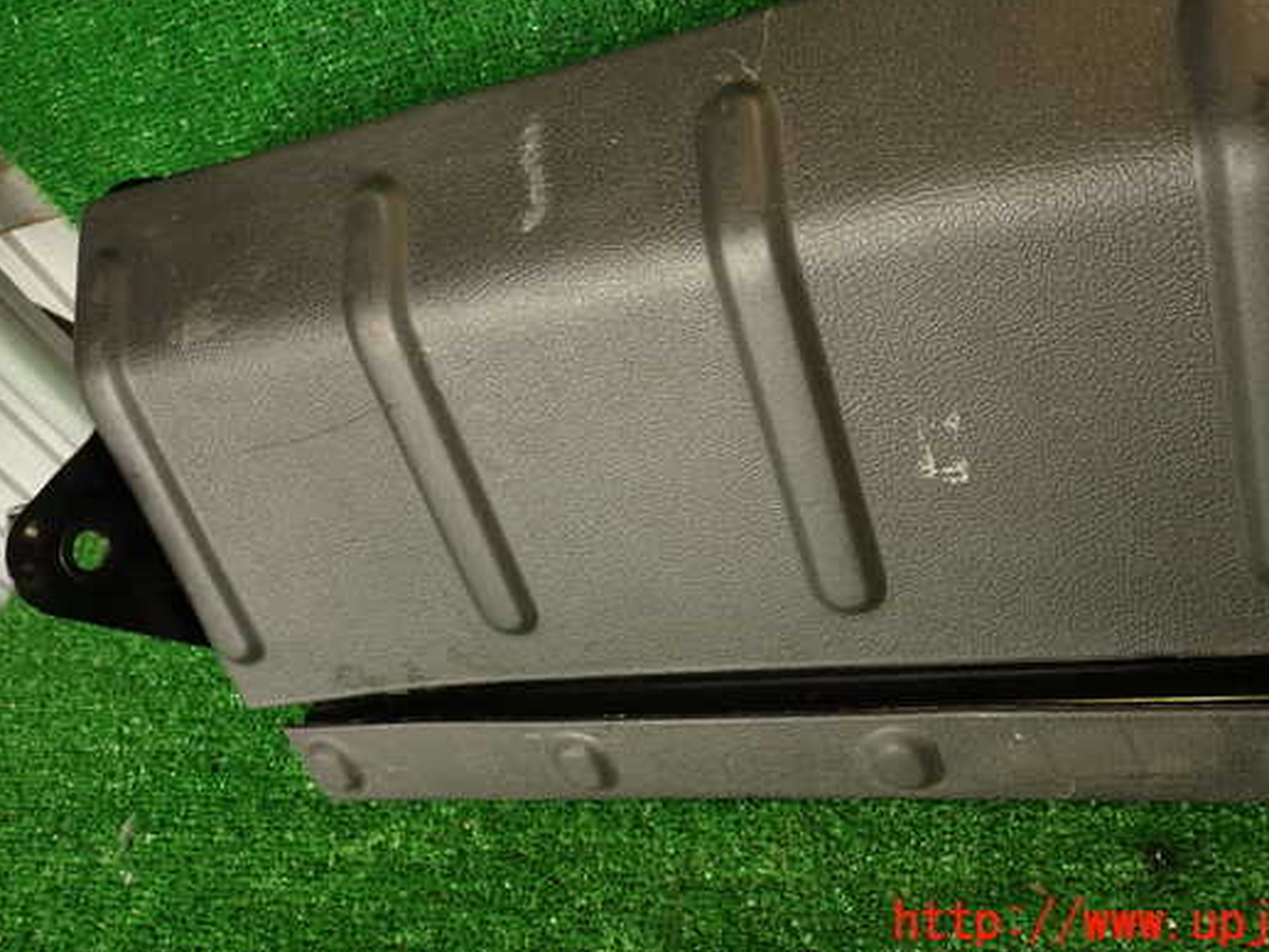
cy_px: 402
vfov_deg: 48.1
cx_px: 712
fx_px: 1063
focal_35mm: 29
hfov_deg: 61.5
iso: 125
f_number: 2
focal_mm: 4.5
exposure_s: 1/60
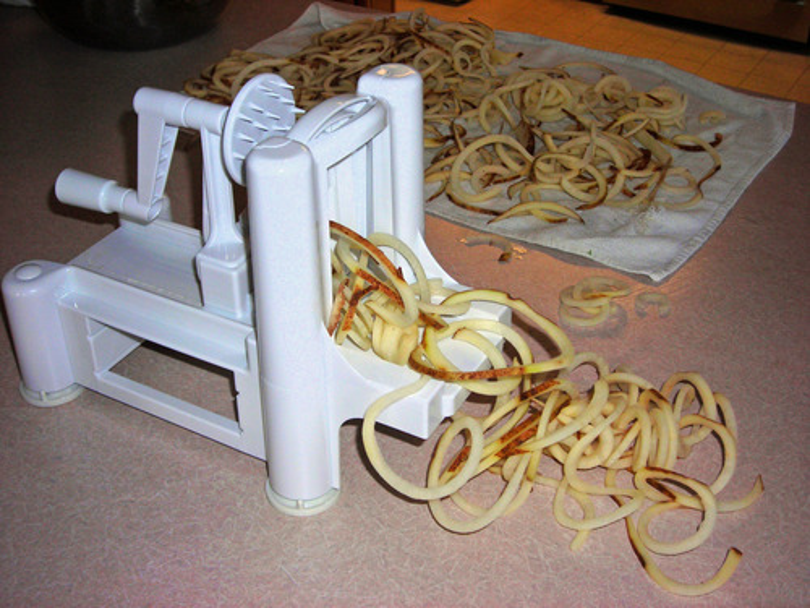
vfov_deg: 30.9
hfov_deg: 40.4
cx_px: 405
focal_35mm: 47
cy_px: 304
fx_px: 1100
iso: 50
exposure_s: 1/60.1
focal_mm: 7.8
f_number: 3.4
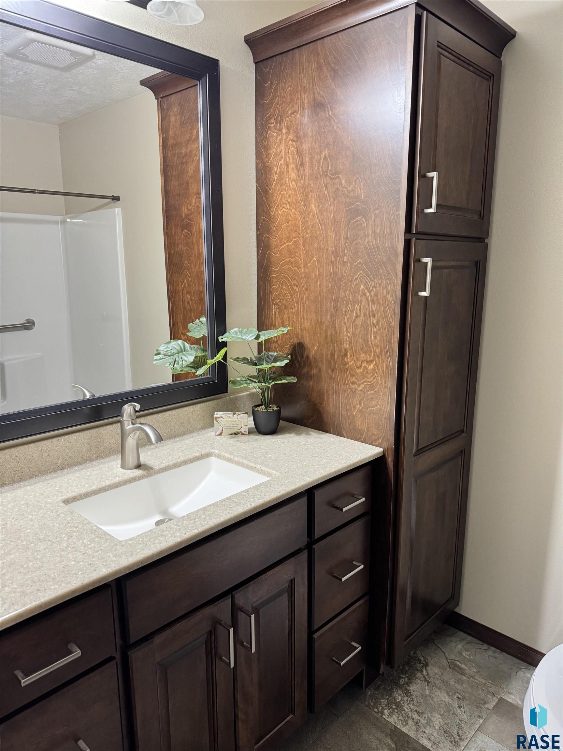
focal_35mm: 24
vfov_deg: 71.6
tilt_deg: -10.8
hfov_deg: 56.8
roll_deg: +0.3
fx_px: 520
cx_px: 282
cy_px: 376
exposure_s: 1/60
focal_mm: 6.76
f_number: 1.78
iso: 320
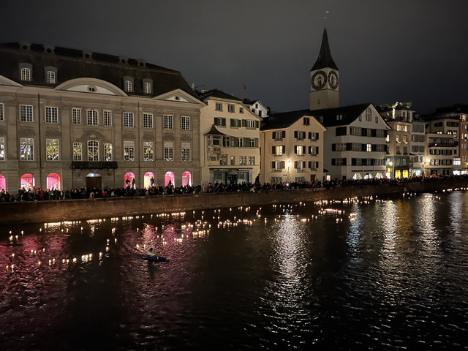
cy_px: 176
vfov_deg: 53.1
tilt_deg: -2.4
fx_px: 352
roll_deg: +1.2
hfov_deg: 67.3
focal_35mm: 26
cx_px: 234
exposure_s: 1/14
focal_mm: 5.1
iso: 1600
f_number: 1.6
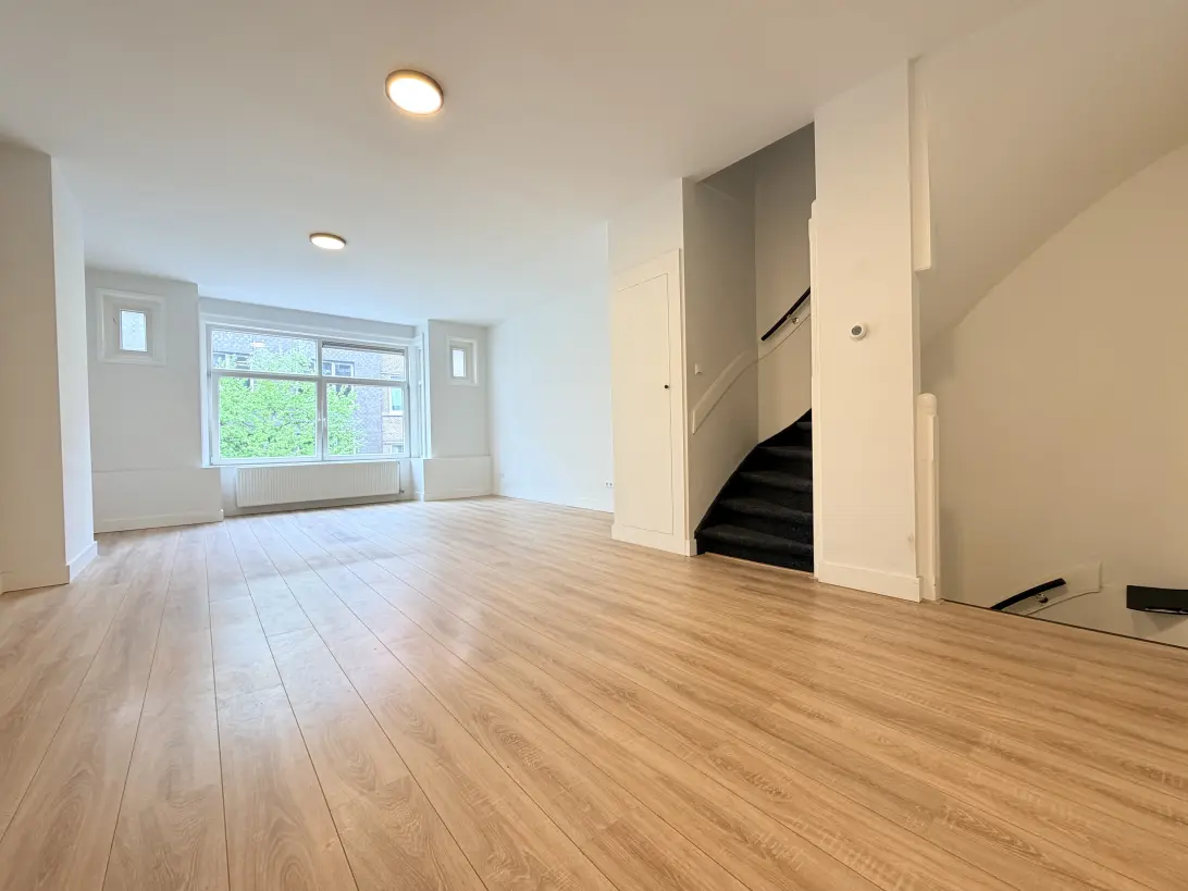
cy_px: 446
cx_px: 594
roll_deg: +1.4
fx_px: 480
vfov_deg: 85.7
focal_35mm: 14
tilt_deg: -0.3
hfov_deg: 102.1
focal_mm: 2.22
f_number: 2.2
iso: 200
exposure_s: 1/100
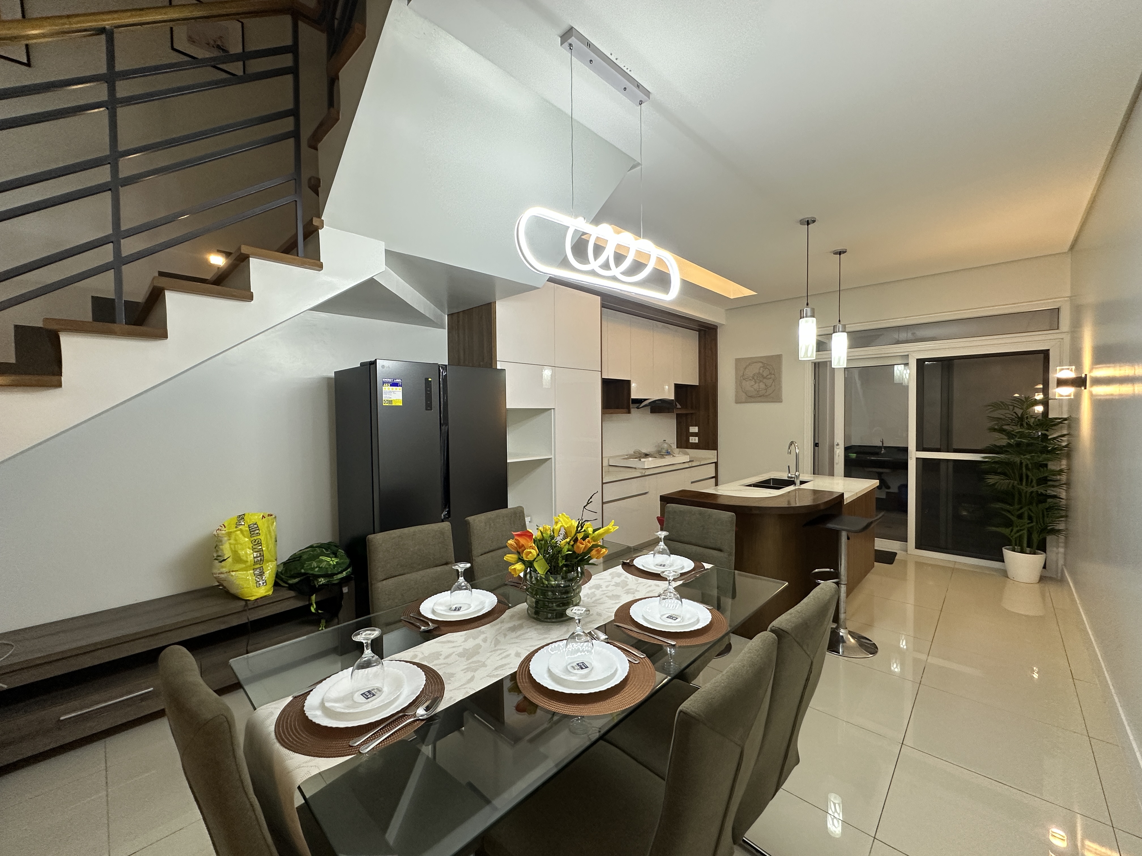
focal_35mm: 14
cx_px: 571
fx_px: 462
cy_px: 428
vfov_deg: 85.7
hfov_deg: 102.1
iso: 160
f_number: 2.2
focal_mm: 2.22
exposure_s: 1/99
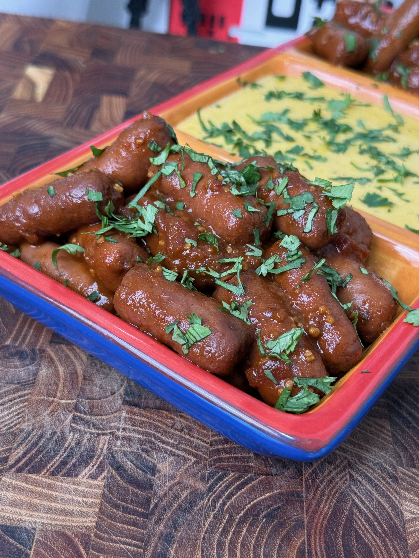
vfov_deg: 39.7
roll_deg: -8.0
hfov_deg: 30.3
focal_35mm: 48
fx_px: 775
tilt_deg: -37.3
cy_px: 279
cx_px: 210
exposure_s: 1/120
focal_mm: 6.76
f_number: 1.78
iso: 125
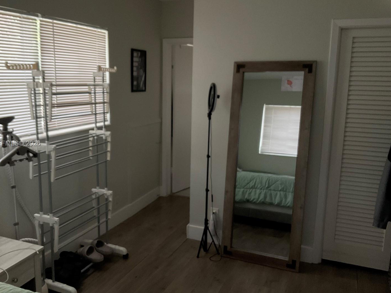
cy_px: 144
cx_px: 176
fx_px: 373
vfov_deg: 43.0
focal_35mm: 33
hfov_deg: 55.2
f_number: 1.8
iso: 32
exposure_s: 1/60
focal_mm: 3
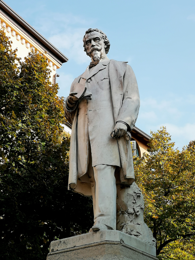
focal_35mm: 100
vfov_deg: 19.6
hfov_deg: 14.8
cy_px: 130
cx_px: 98
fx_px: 751
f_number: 2.4
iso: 50
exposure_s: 1/824
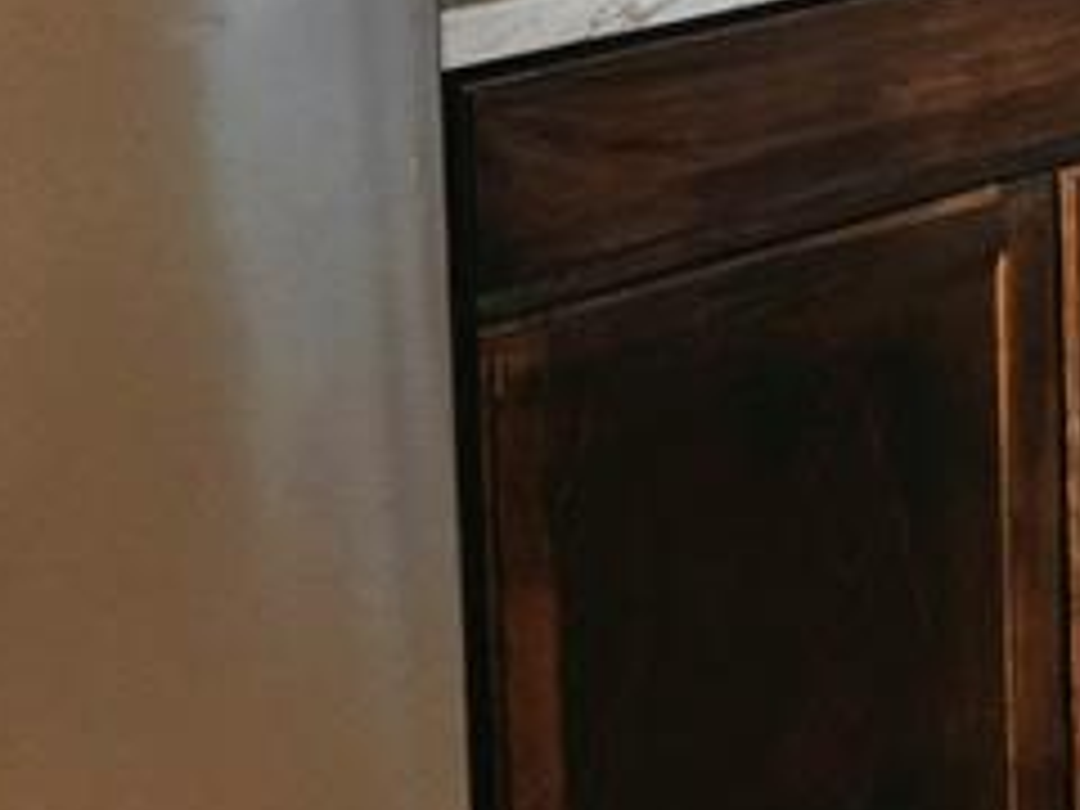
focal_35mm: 98
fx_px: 3058
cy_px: -526
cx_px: 1557
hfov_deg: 18.1
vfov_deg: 13.8
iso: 1250
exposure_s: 1/40
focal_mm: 5.4
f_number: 1.8
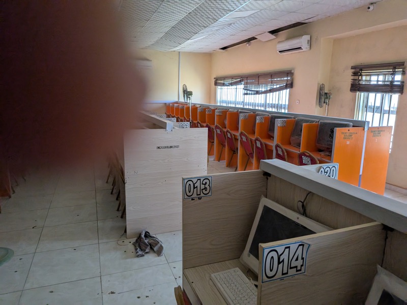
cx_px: 204
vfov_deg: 56.8
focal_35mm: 24
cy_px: 152
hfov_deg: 71.6
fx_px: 282
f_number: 1.7
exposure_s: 1/229
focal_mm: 4.53
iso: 531
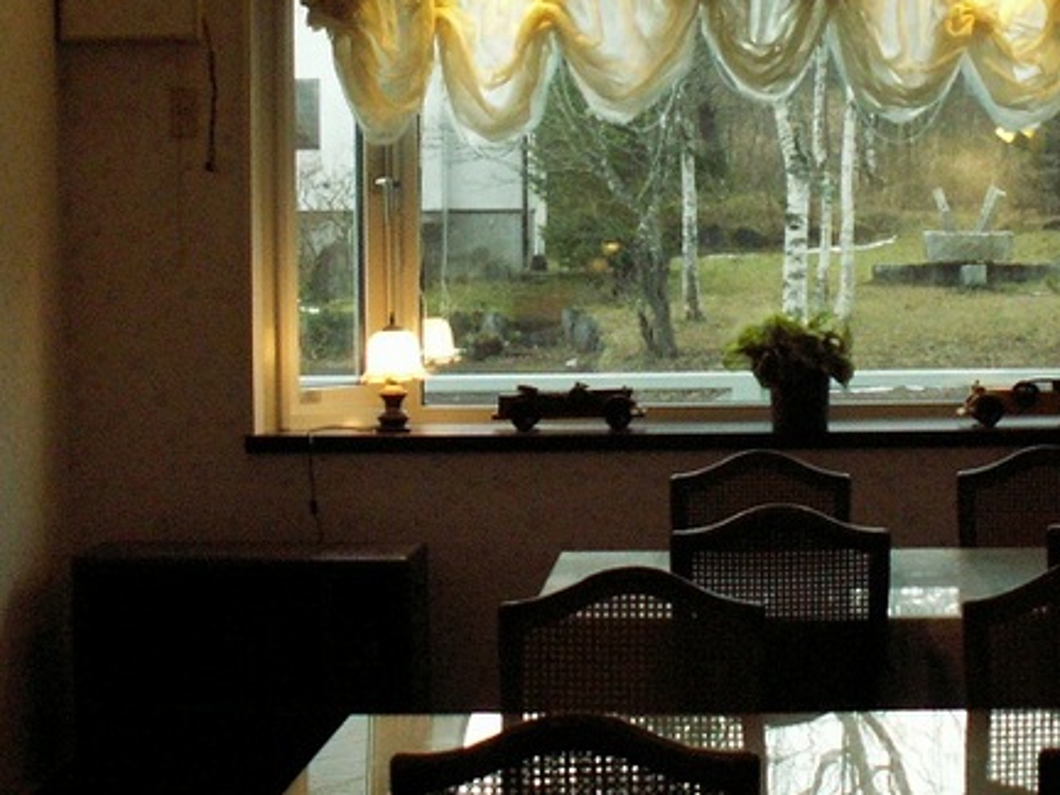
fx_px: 2358
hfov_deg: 25.2
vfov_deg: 19.0
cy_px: 201
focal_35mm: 77
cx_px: 694
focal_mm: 5.86
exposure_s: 1/30
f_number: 2.8
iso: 160
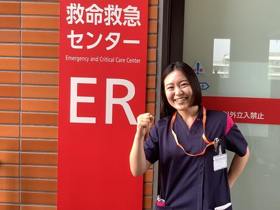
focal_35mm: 39
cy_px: 91
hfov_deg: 47.4
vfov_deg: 36.7
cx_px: 175
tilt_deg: -4.0
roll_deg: -2.5
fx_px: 315
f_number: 2.4
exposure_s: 1/100
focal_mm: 3.3
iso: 50
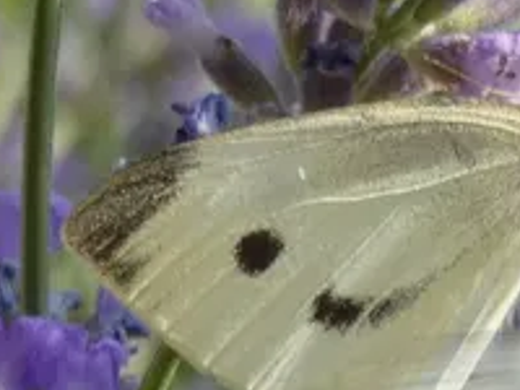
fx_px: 6339
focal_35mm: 422
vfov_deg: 3.5
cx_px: 671
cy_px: 393
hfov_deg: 4.7
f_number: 5.2
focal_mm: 23.7
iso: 80
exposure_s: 1/160
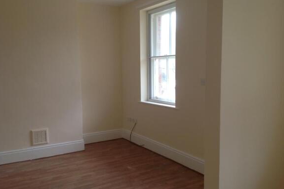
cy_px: 99
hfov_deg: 51.9
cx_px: 140
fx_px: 292
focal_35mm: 37
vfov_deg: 35.9
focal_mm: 4.28
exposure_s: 1/60
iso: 64
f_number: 2.4
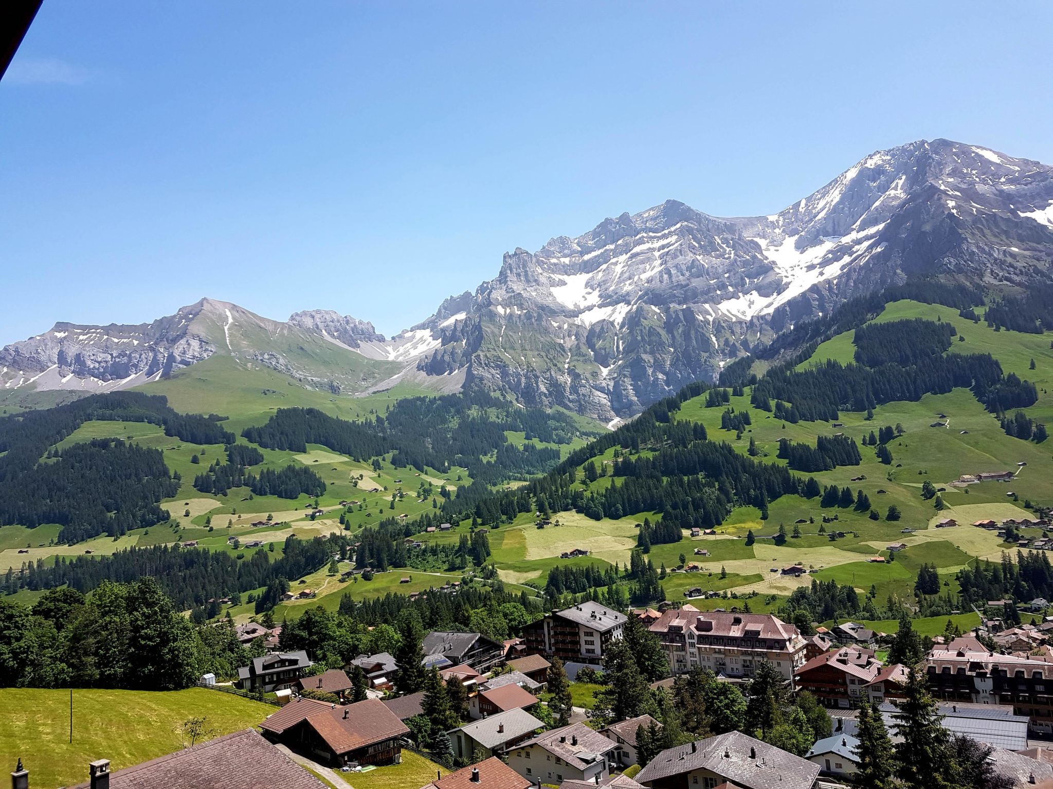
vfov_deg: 53.1
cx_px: 526
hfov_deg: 67.3
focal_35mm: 26
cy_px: 394
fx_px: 791
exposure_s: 1/1852
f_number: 1.7
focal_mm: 4.2
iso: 40
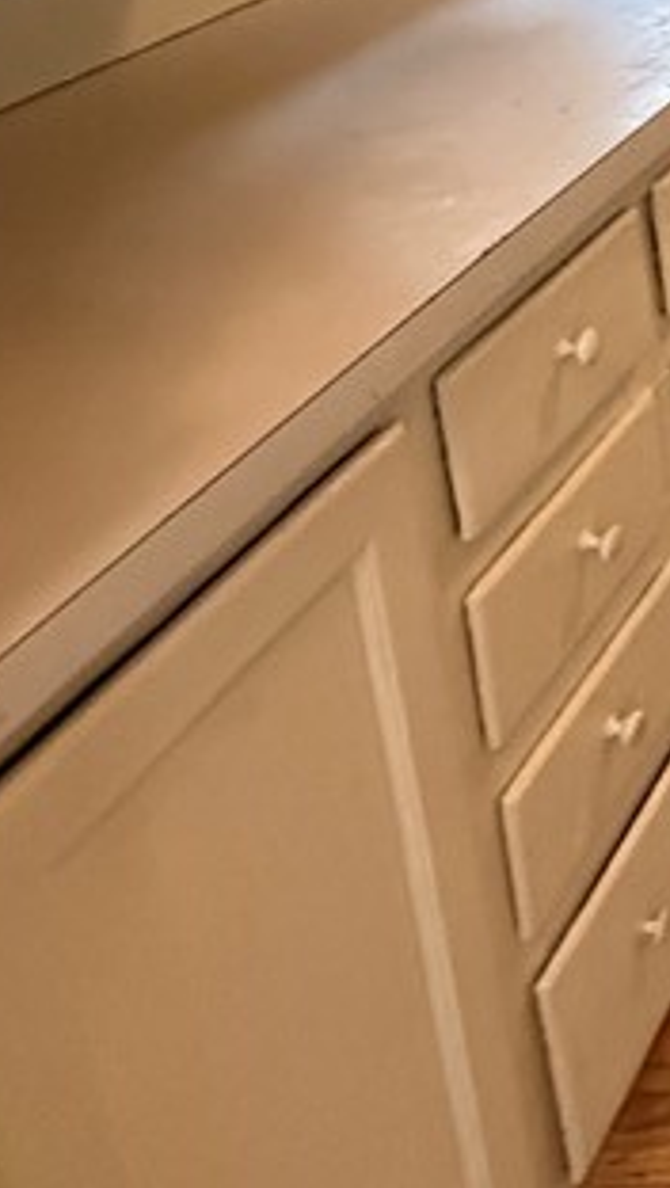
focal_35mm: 50
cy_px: -88
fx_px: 1576
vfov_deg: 35.8
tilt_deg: -16.3
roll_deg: -0.5
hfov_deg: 16.7
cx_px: 1405
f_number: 2.2
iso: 800
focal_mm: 2.22
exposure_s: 1/60
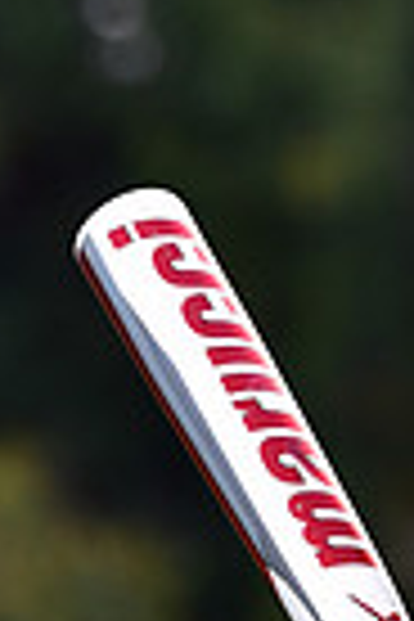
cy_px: 981
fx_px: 11212
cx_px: 745
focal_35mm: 650
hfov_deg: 2.1
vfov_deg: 3.2
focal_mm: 155
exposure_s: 1/250
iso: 200
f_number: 4.5
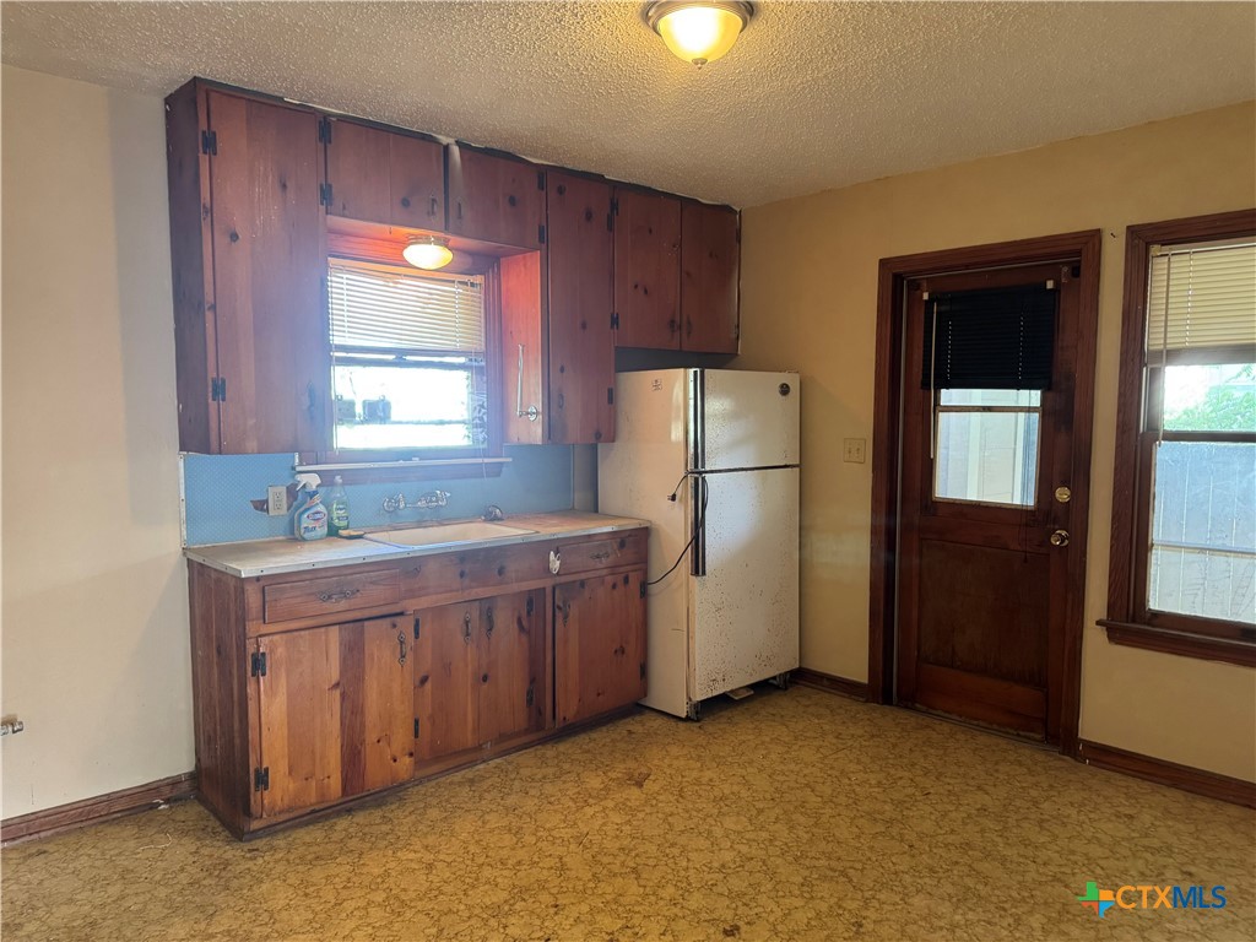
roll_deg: -0.1
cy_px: 471
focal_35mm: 24
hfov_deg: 71.6
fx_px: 871
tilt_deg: -5.6
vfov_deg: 56.8
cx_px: 628
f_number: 1.78
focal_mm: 6.76
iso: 320
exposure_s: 1/60
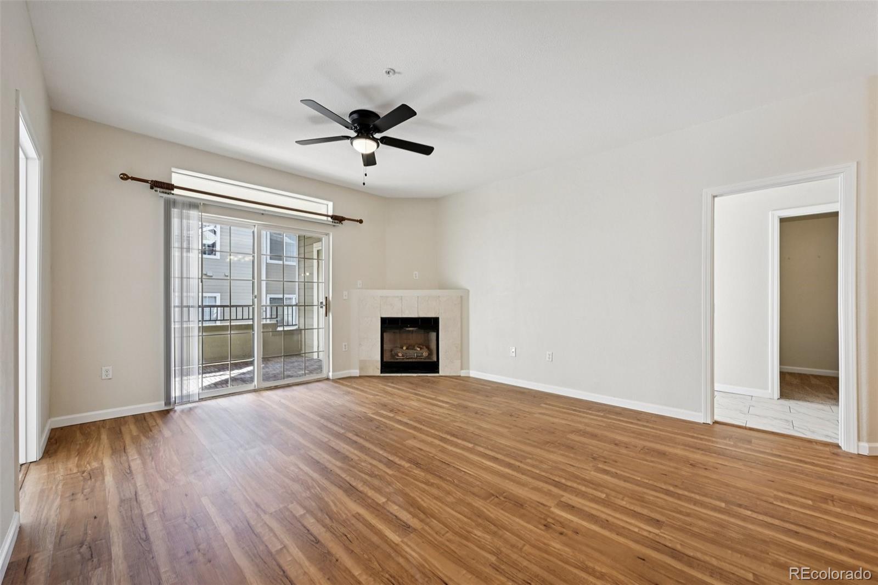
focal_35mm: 14
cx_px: 439
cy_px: 292
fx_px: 341
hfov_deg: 104.3
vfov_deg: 81.2
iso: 400
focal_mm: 14
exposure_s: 1/8
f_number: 13
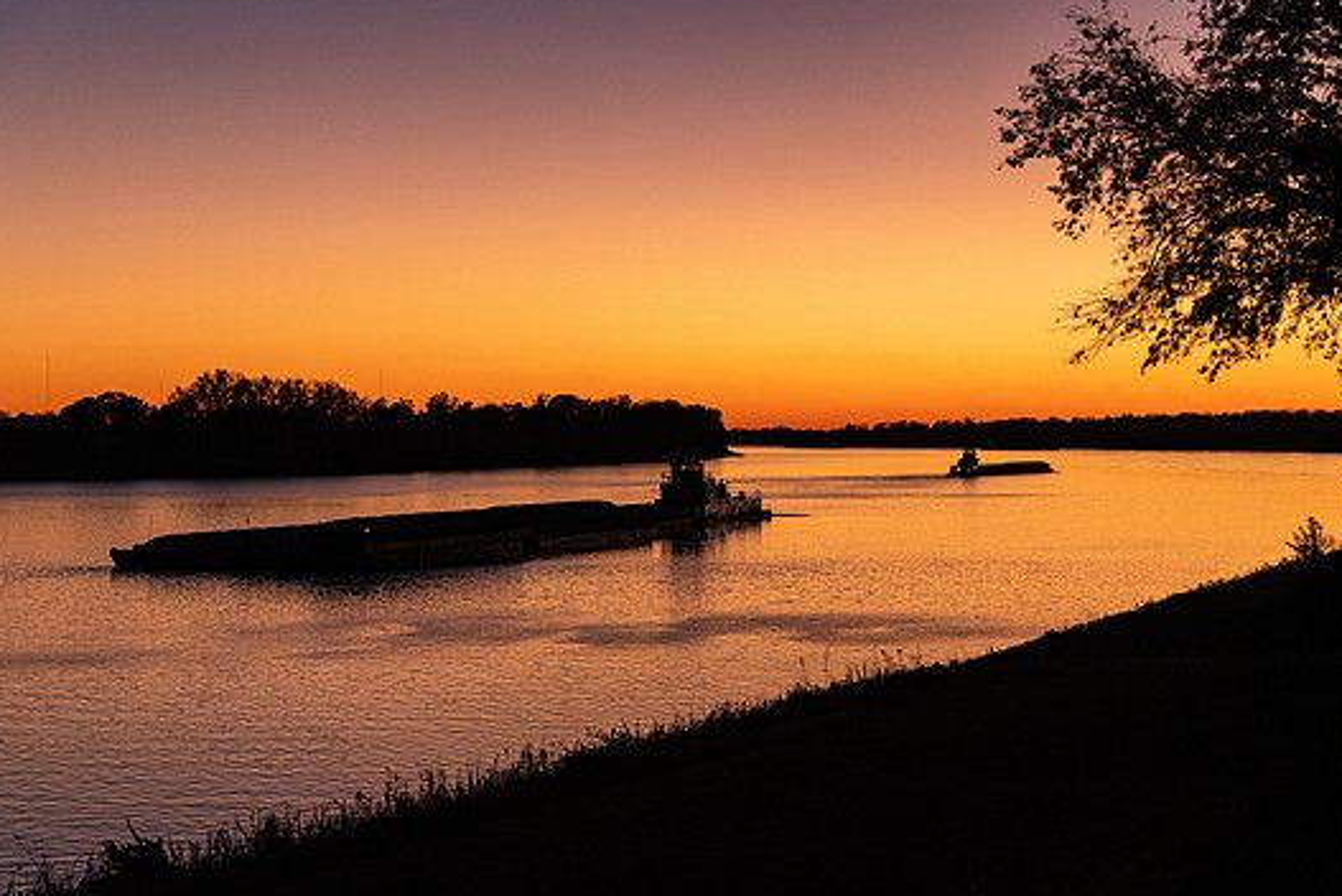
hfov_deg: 26.3
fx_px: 2872
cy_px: 475
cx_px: 688
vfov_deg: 17.7
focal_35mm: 77
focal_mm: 70
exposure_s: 1/160
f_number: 5
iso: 1400
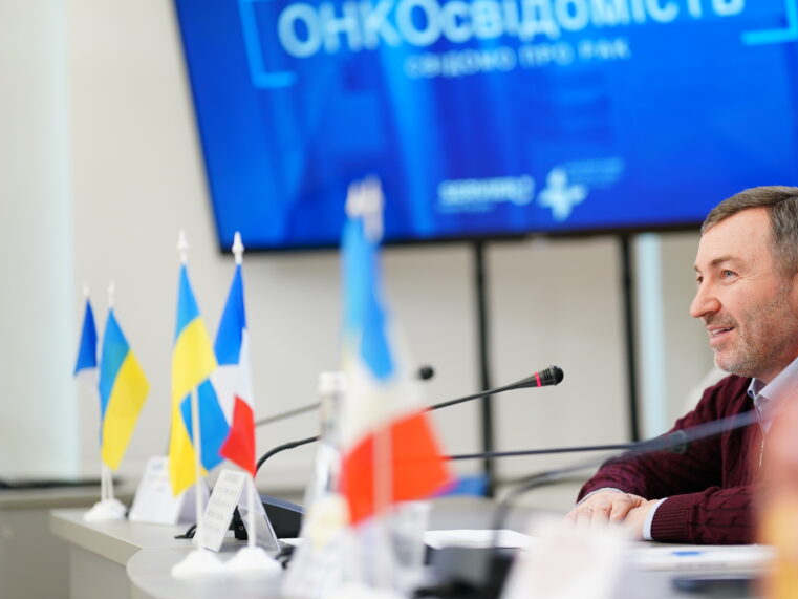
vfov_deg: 13.5
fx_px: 2536
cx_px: 495
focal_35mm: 110
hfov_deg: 17.9
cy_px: 283
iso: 250
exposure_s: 1/500
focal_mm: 85
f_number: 1.4
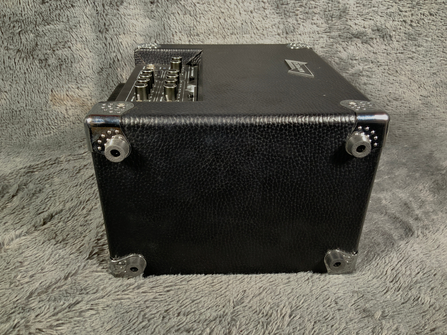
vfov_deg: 48.2
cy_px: 168
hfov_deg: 61.7
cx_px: 224
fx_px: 374
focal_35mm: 29
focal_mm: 3
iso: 125
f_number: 1.8
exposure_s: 1/52
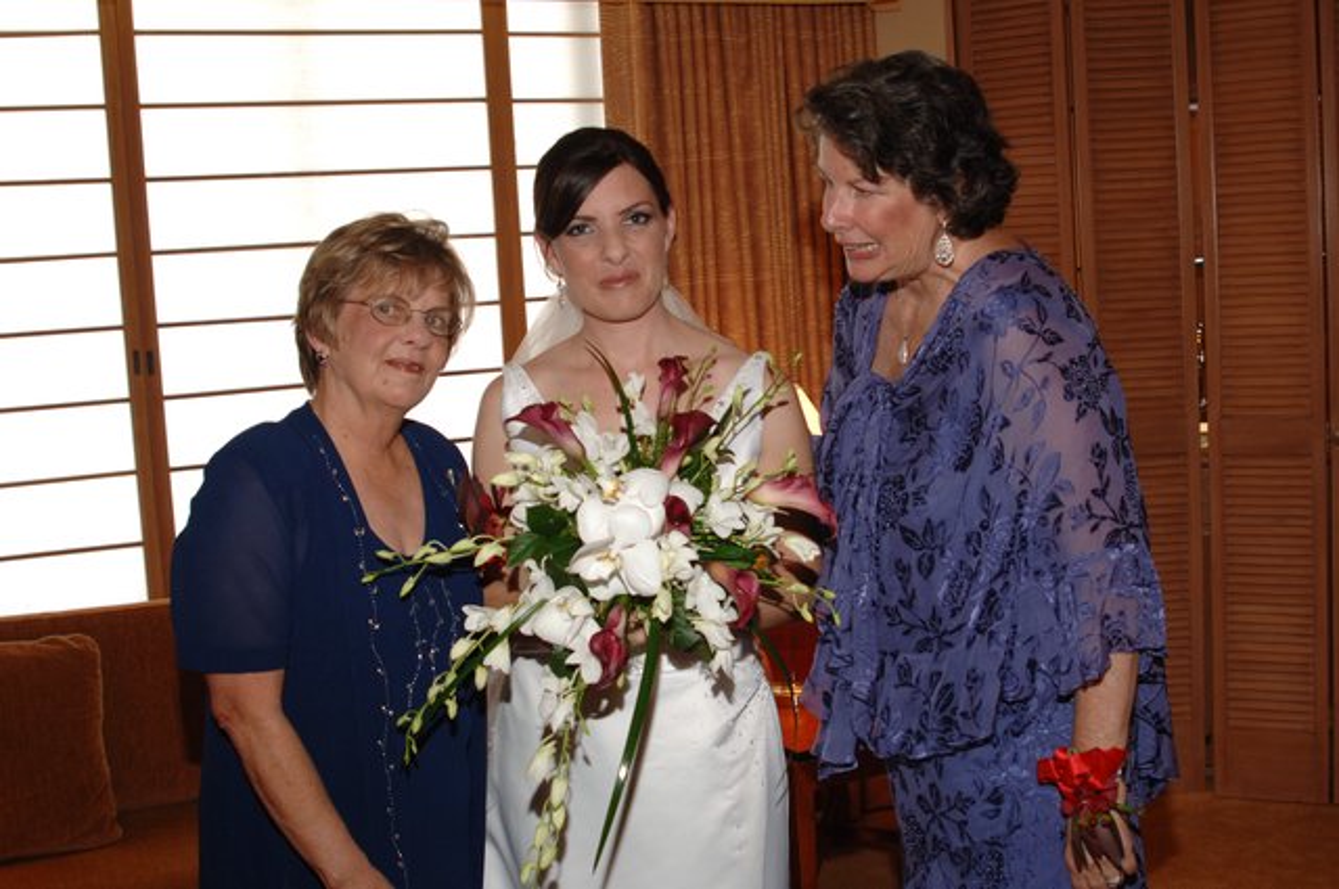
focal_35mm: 45
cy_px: 444
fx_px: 1672
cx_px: 670
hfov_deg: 43.7
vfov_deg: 29.8
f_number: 5.6
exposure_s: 1/60
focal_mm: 30
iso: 400
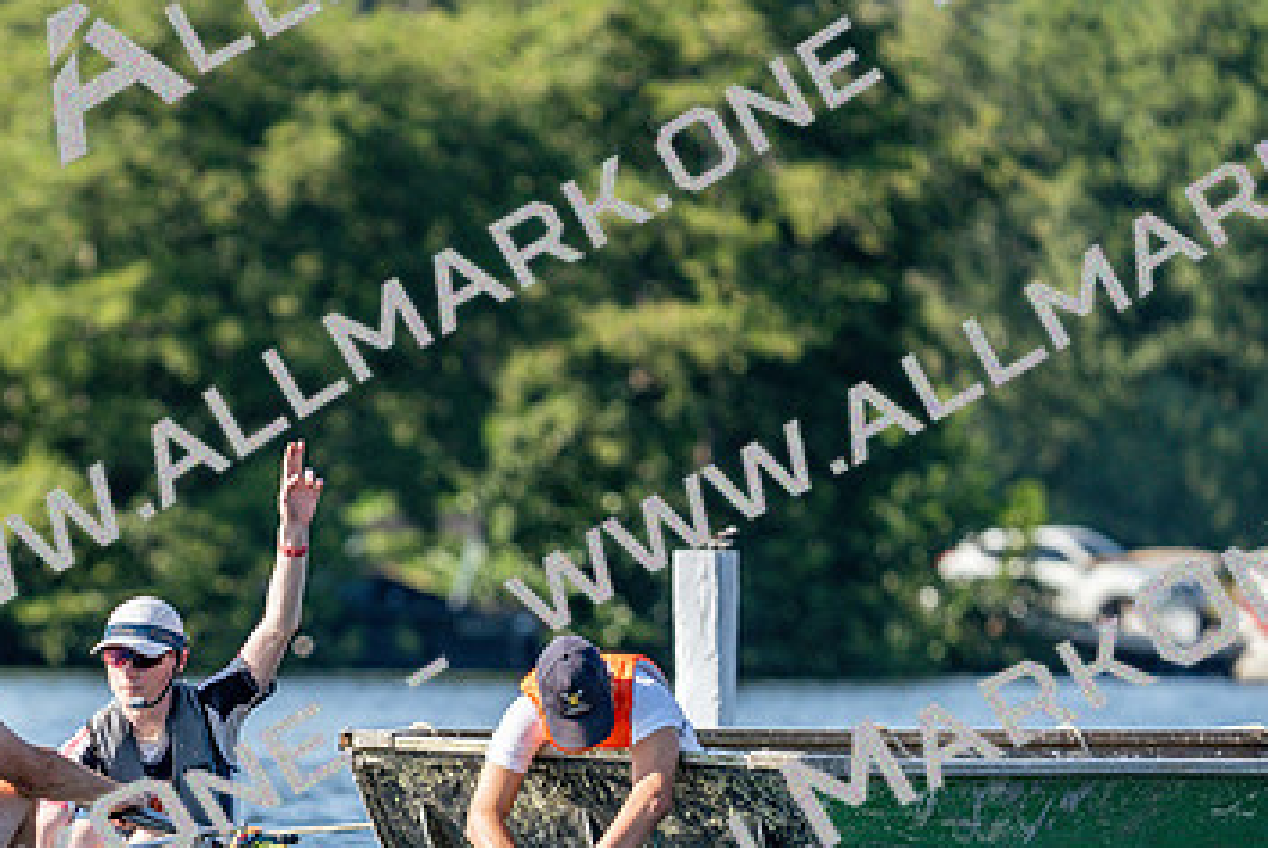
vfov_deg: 2.3
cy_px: 692
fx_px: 20939
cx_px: 244
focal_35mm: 594
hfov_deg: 3.5
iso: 500
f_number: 6.3
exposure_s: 1/1600
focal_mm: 362
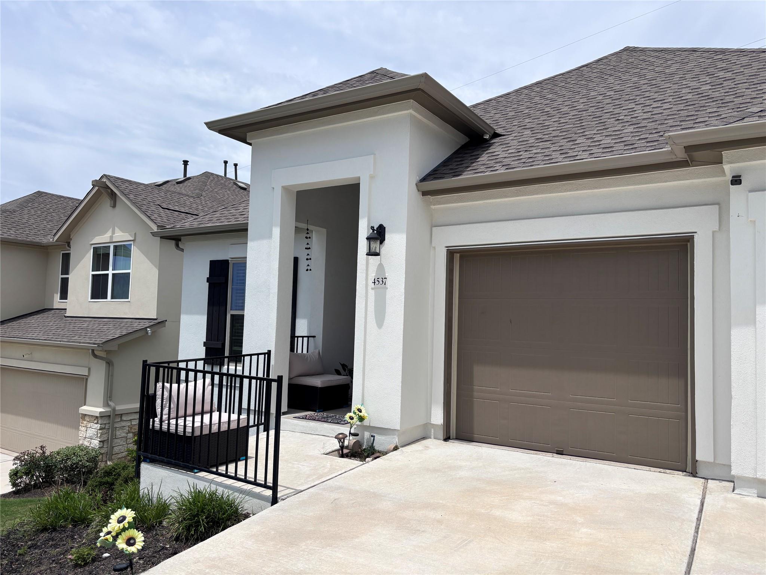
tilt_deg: +3.1
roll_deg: -2.6
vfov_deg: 53.1
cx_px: 383
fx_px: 575
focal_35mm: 26
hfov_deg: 67.3
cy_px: 288
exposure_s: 1/6711
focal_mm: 5.96
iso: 50
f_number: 1.6
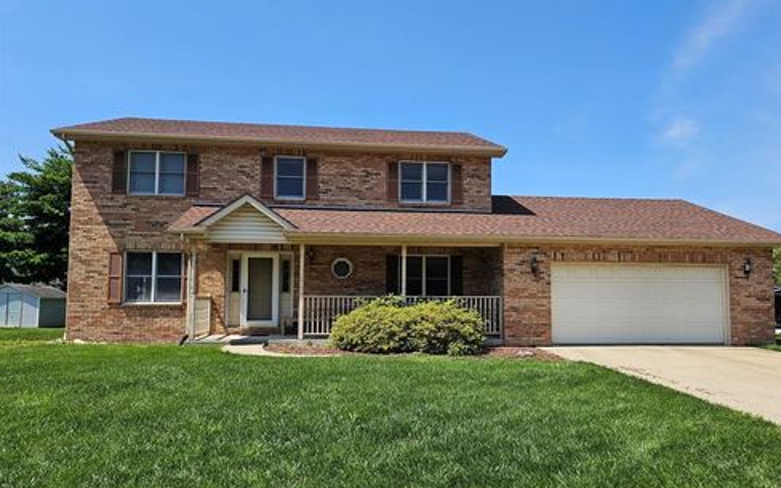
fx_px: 532
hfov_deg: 72.5
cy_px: 265
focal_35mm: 25
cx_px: 399
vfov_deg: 49.2
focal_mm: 6.3
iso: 10
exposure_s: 1/805
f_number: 1.7
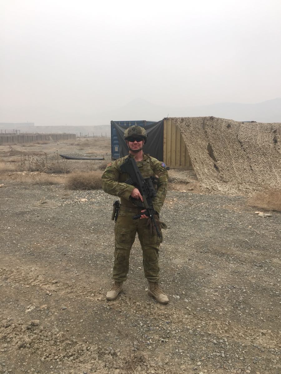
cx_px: 140
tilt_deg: -8.9
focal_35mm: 29
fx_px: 314
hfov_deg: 48.2
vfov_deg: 61.7
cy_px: 187
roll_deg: +0.0
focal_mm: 4.15
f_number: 2.2
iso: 32
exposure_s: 1/341
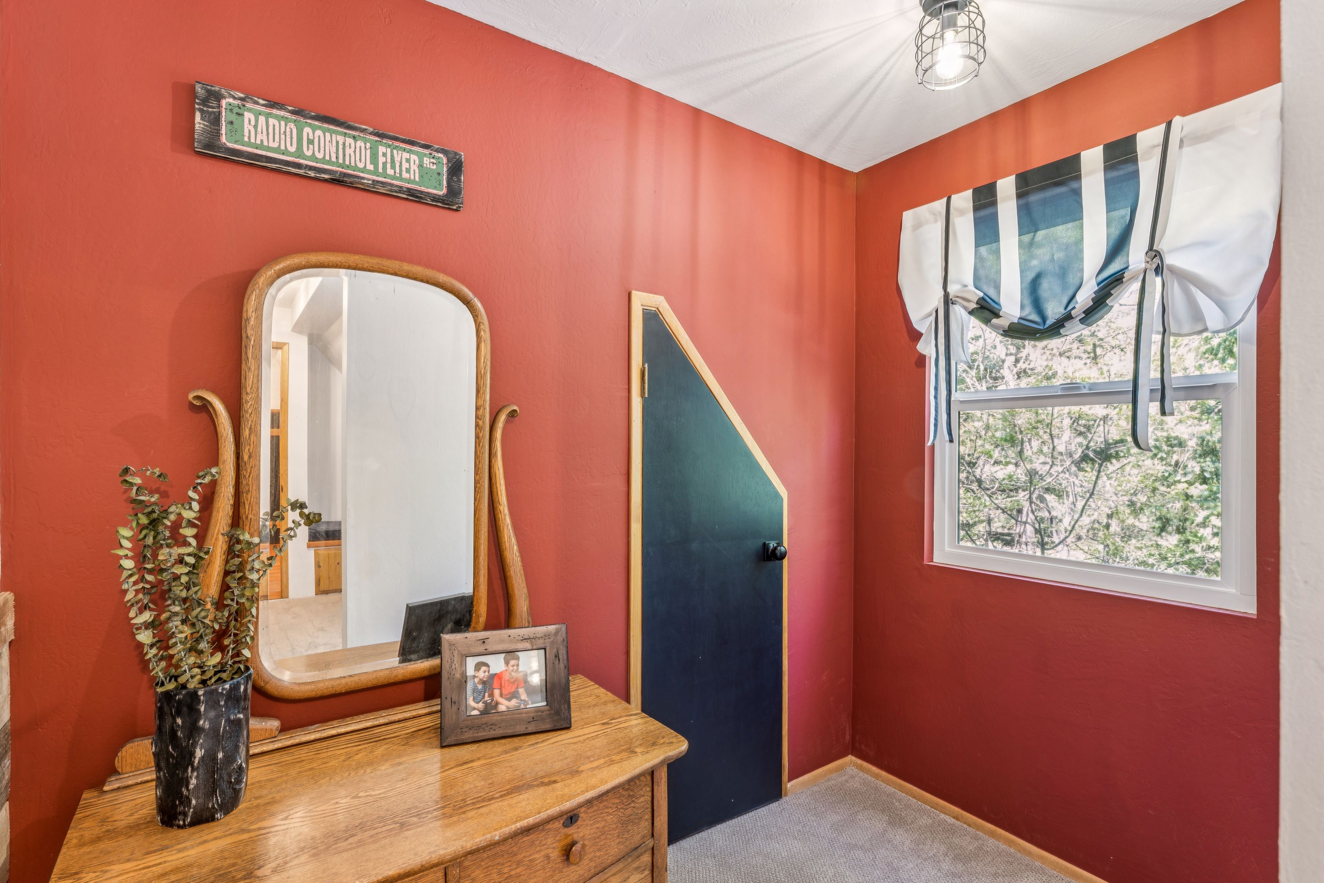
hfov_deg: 93.9
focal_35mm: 17
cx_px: 662
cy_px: 442
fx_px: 618
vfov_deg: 71.1
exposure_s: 4
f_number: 13
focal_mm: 16.8
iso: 100
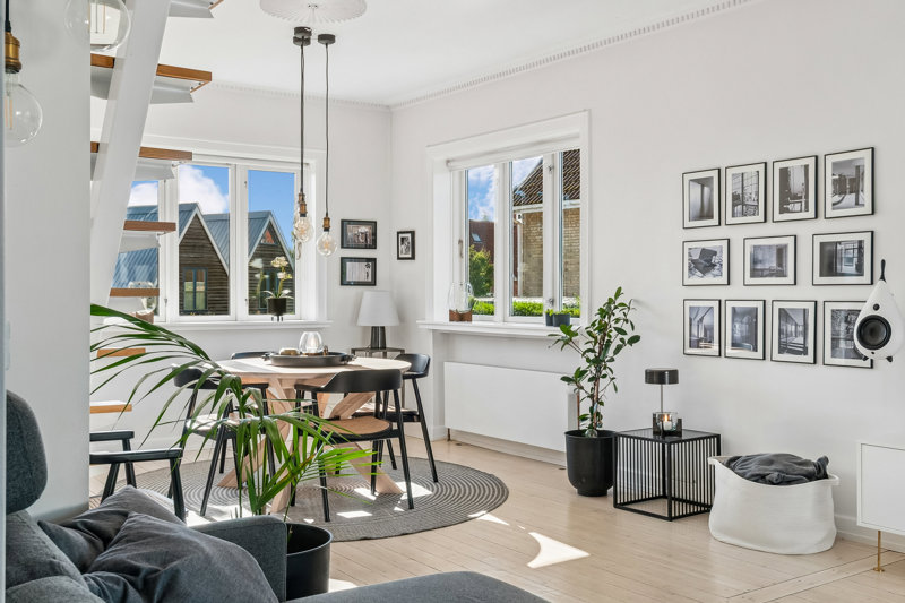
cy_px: 302
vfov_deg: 36.9
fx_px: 905
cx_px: 452
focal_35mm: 36
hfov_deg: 53.1
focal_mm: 24
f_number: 10
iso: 200
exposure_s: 1/10
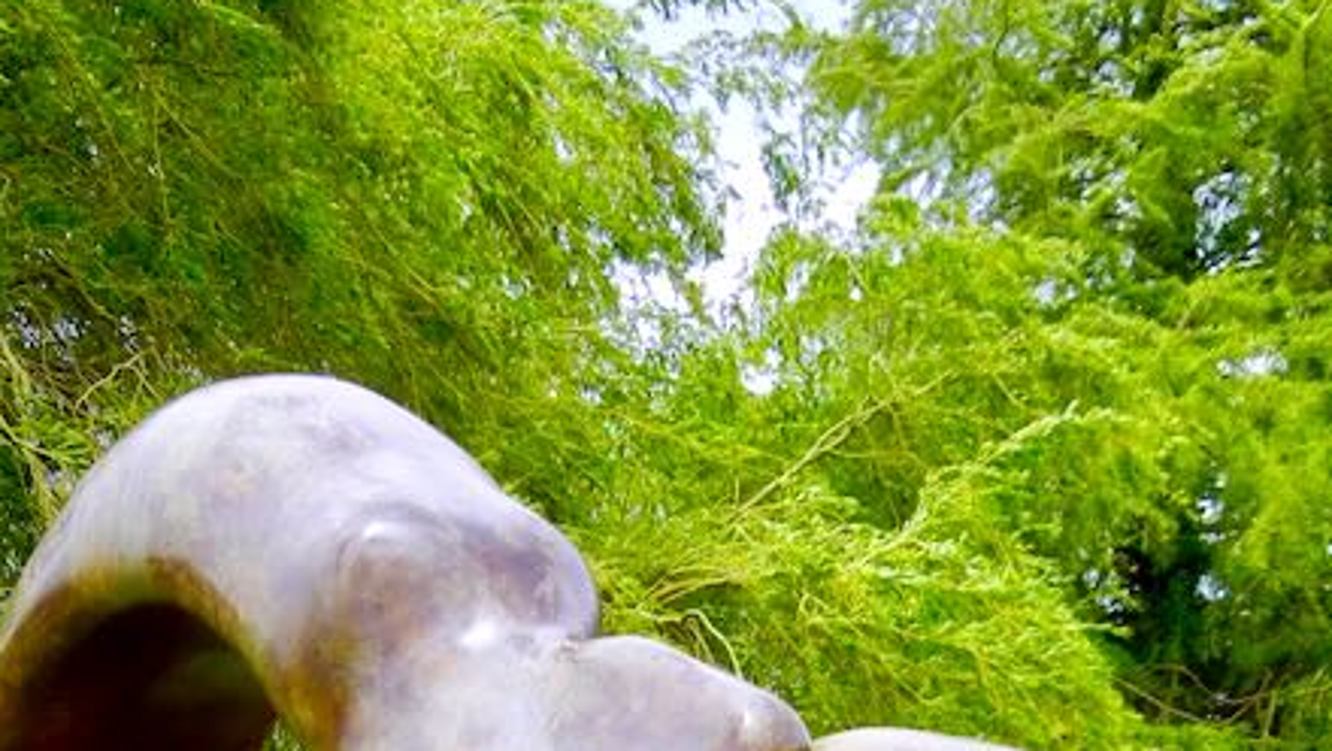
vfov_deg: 14.8
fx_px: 2686
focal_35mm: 76
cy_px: 1123
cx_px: 554
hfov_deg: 27.8
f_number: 3.5
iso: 160
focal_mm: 5.4
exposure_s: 1/622
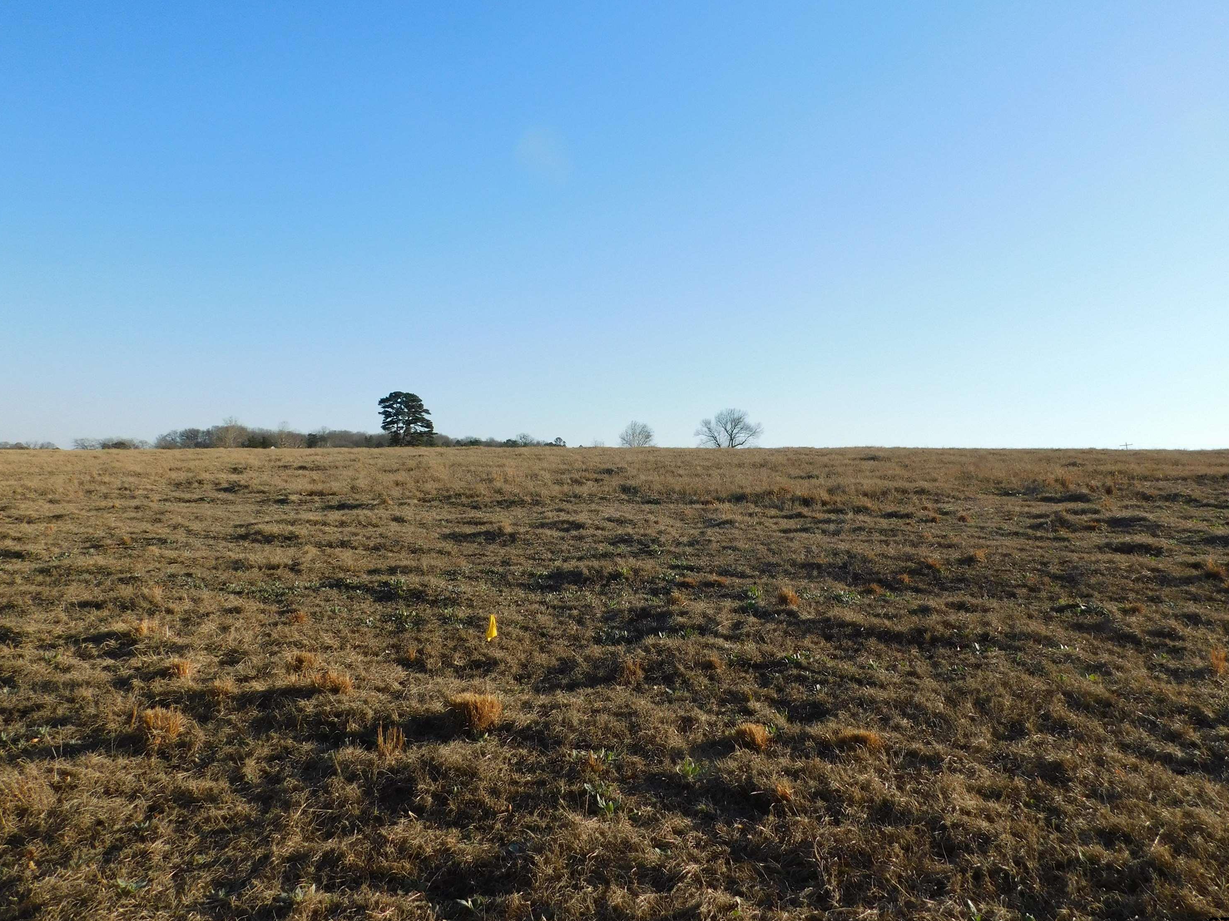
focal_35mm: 26
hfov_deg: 67.3
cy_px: 451
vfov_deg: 53.1
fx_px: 923
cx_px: 635
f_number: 3.1
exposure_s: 1/1250
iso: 125
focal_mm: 4.5
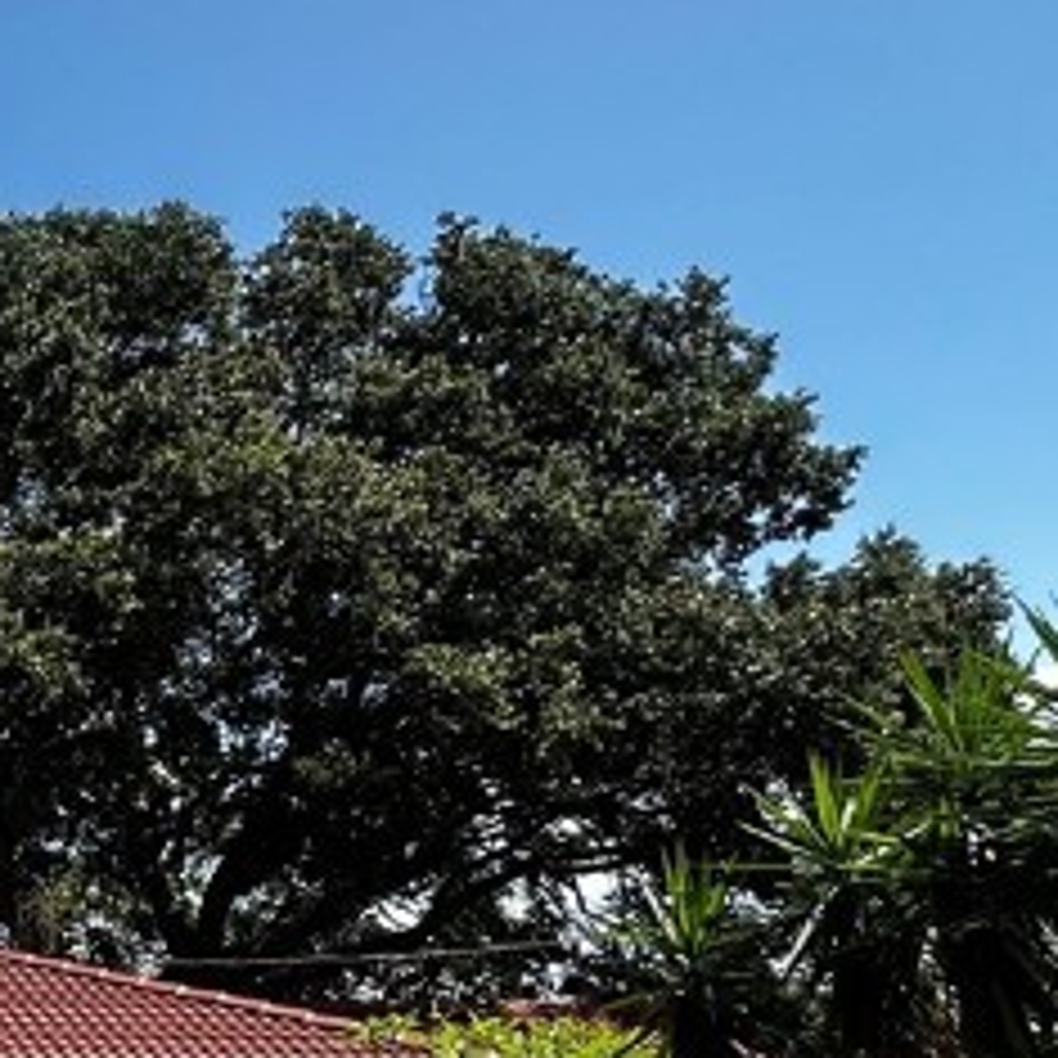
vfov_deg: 30.4
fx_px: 1867
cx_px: -563
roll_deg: -0.7
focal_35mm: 54
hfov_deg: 24.2
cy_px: 932
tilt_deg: +3.0
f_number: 2.2
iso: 40
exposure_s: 1/1401
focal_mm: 2.22
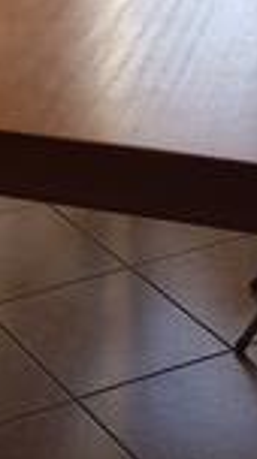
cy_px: -24
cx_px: 0
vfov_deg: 18.5
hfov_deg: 10.7
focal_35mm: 112
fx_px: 1363
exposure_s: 1/167
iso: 40
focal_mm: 4.2
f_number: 1.7
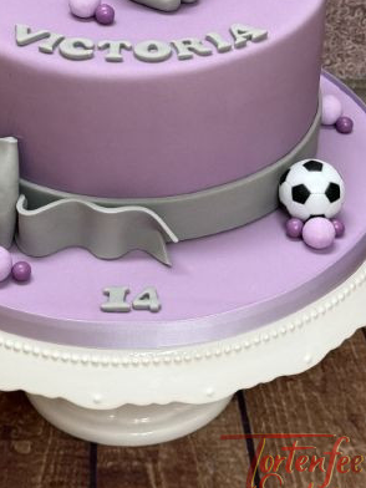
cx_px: 137
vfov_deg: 20.7
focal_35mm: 94
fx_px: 1325
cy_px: 133
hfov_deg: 15.7
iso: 80
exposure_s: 1/50
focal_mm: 6.76
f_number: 1.78
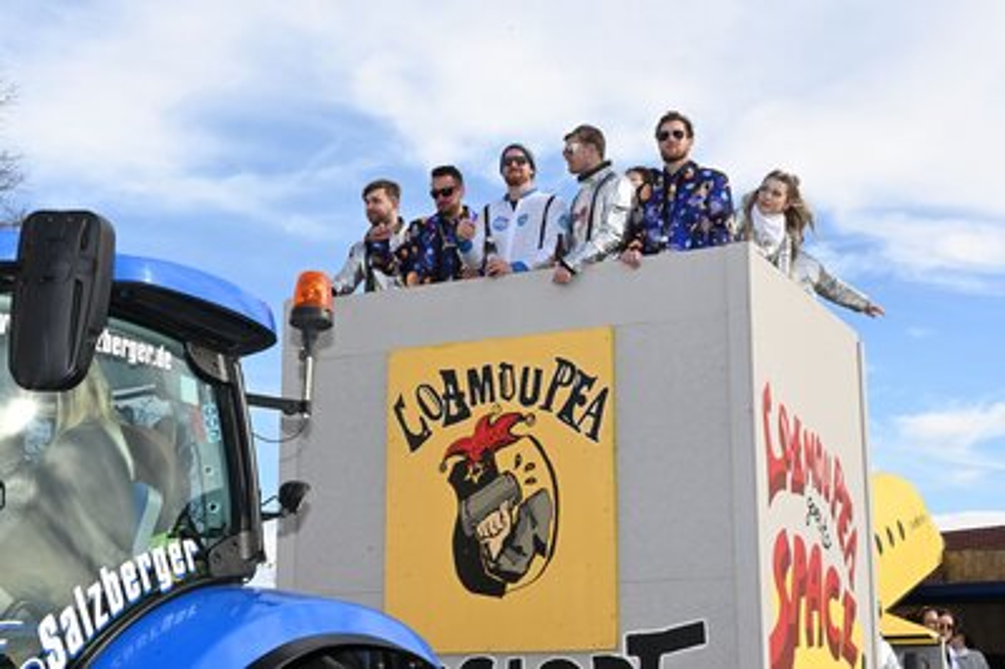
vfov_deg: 23.7
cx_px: 502
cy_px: 334
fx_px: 1590
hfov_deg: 35.1
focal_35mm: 57
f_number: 22
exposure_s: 1/200
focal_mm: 57
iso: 1000
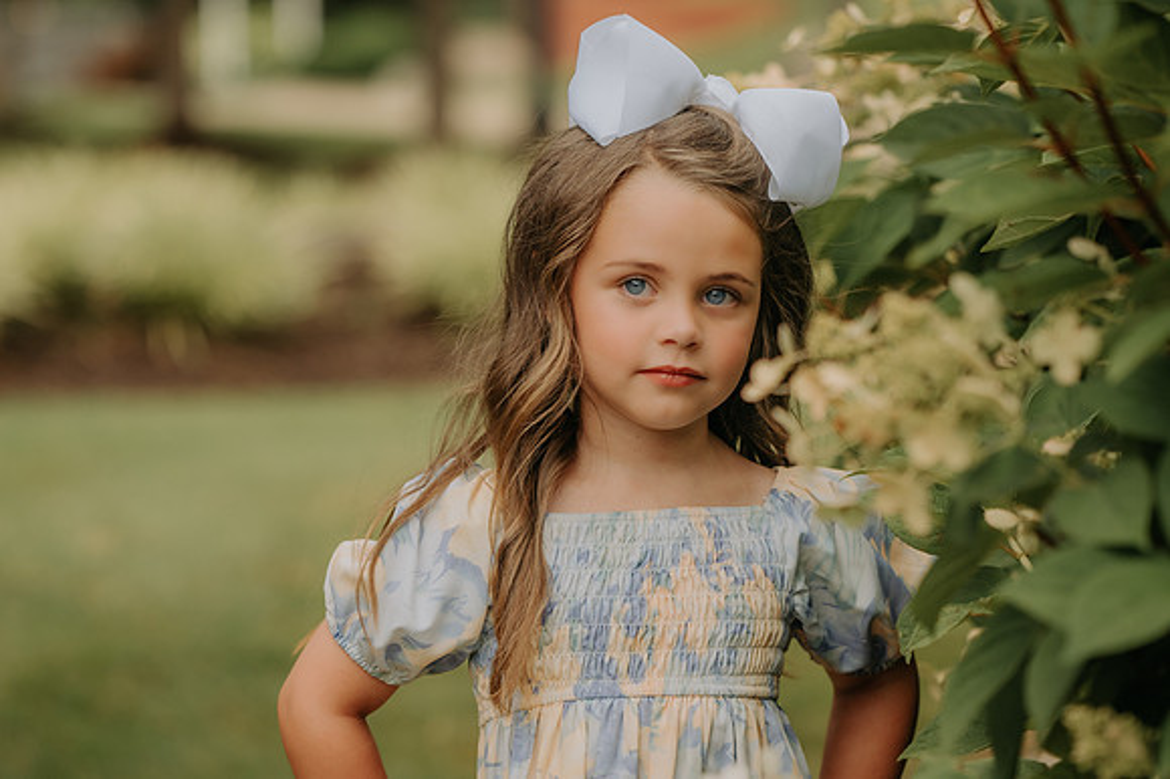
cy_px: 390
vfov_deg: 9.0
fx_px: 4969
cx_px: 585
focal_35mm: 153
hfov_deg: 13.4
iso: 200
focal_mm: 102
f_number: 2.8
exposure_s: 1/400
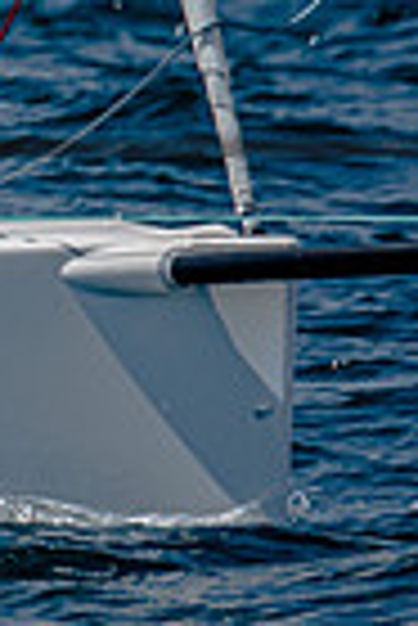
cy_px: 254
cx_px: -840
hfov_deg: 0.6
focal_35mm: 2503
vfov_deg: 0.8
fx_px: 43482
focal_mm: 400
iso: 200
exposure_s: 1/2000
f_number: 5.6
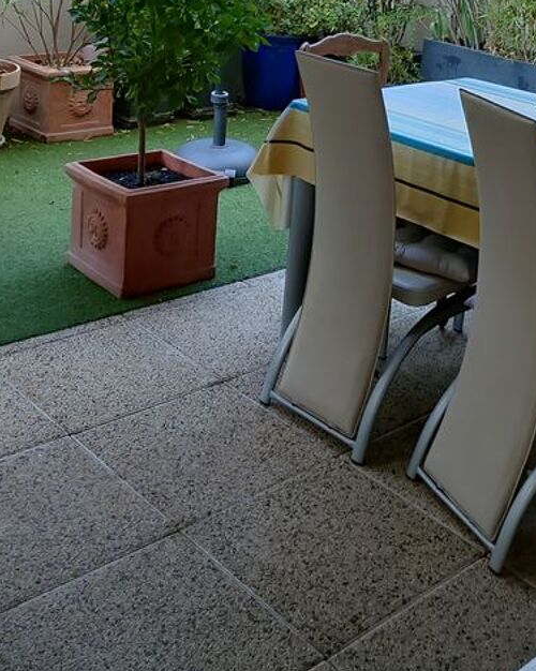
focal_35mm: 52
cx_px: 379
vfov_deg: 33.9
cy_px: 57
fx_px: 1032
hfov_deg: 28.8
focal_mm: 5.95
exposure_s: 1/104
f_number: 1.89
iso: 50
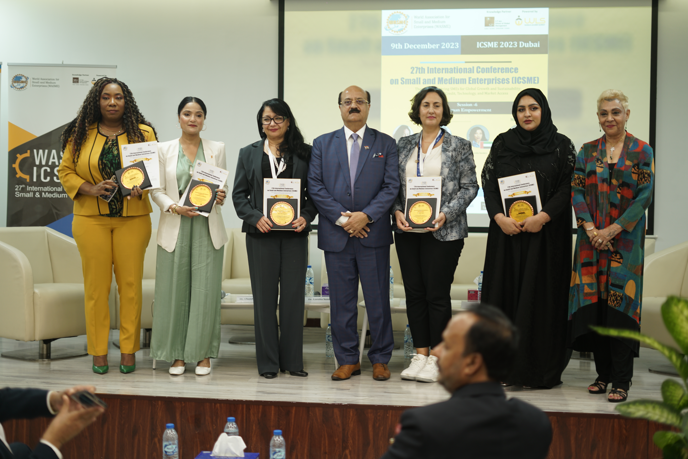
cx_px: 344
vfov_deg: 27.0
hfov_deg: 39.6
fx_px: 956
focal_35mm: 50
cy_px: 230
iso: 200
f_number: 1.8
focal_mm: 50
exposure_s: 1/100
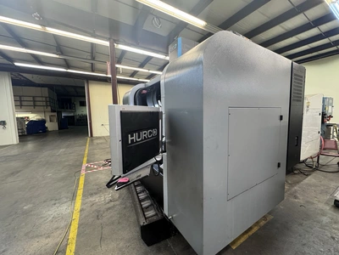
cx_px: 170
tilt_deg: -5.3
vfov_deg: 85.7
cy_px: 128
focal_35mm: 14
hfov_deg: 102.1
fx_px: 137
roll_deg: +1.9
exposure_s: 1/60
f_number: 2.2
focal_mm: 2.22
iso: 200
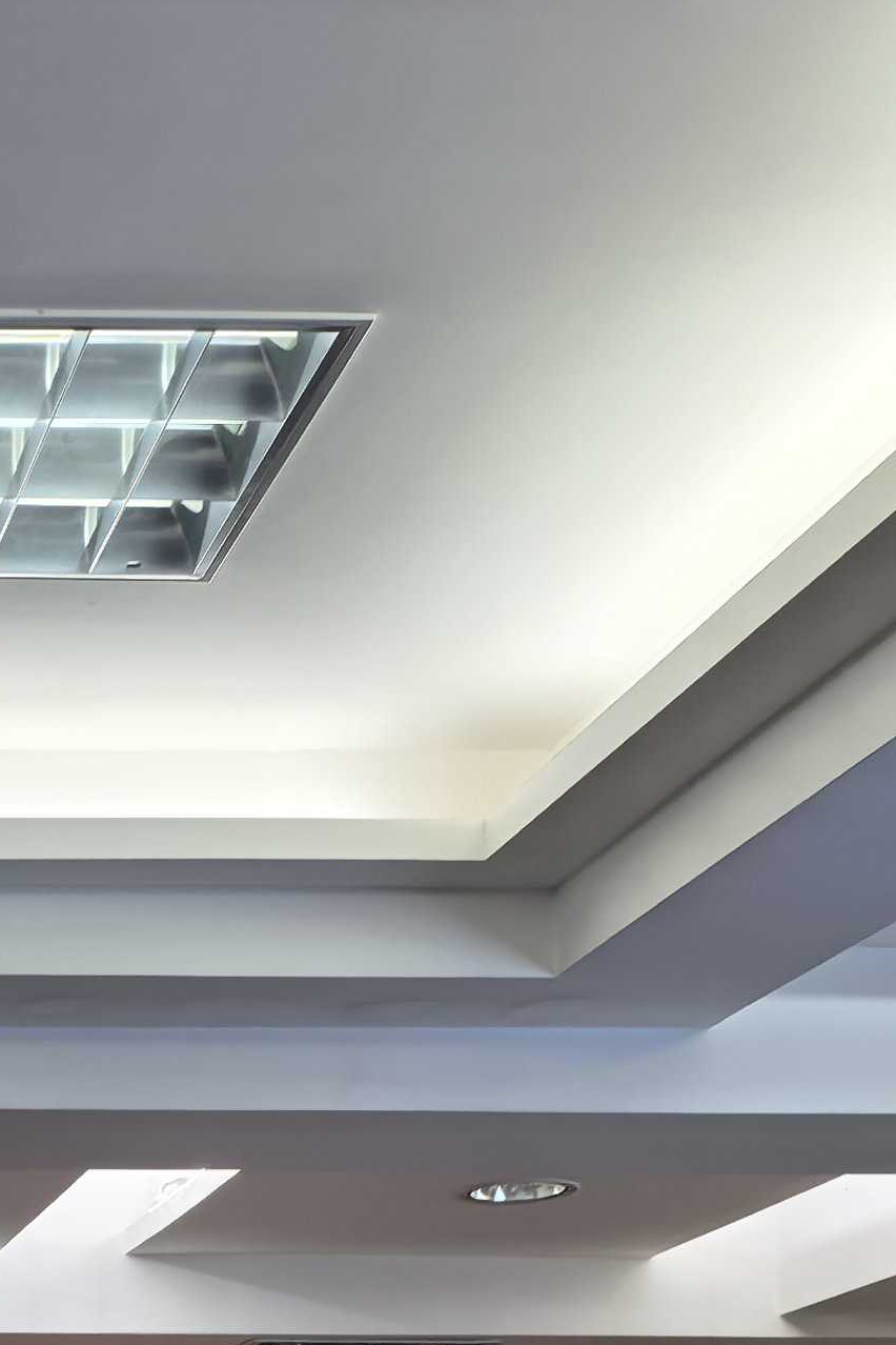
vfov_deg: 23.8
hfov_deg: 15.4
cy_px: 1461
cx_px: -563
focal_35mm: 80
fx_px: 2986
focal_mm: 8.5
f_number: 4
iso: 200
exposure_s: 1/100
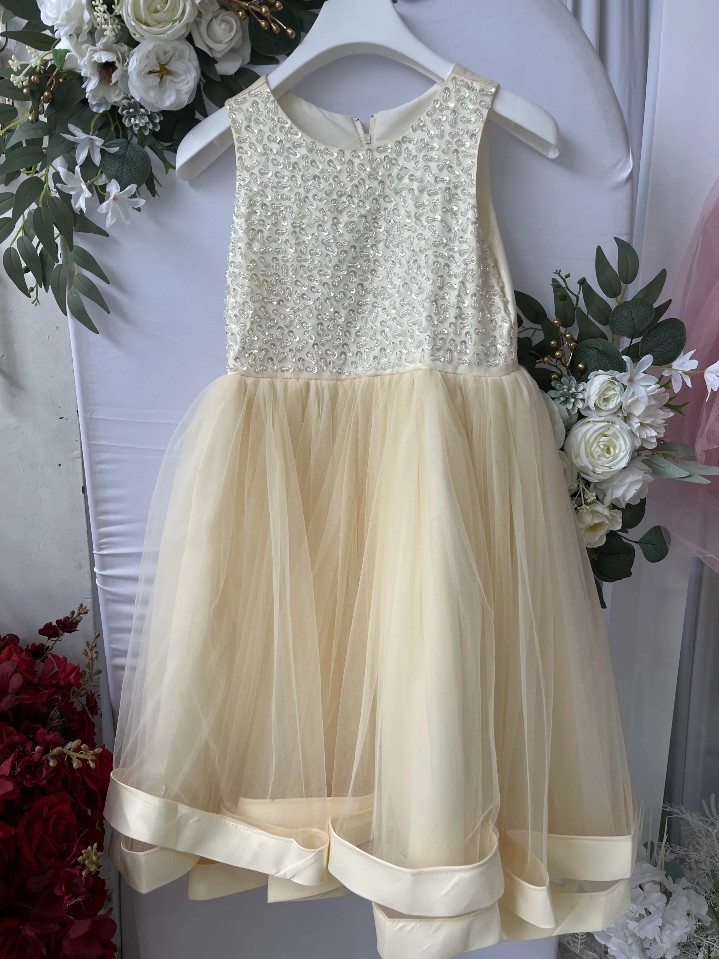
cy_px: 480
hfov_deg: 53.1
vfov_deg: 67.3
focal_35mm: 26
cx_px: 360
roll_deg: -0.5
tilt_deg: -14.3
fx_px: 720
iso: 32
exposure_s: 1/100
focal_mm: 5.1
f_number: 1.6
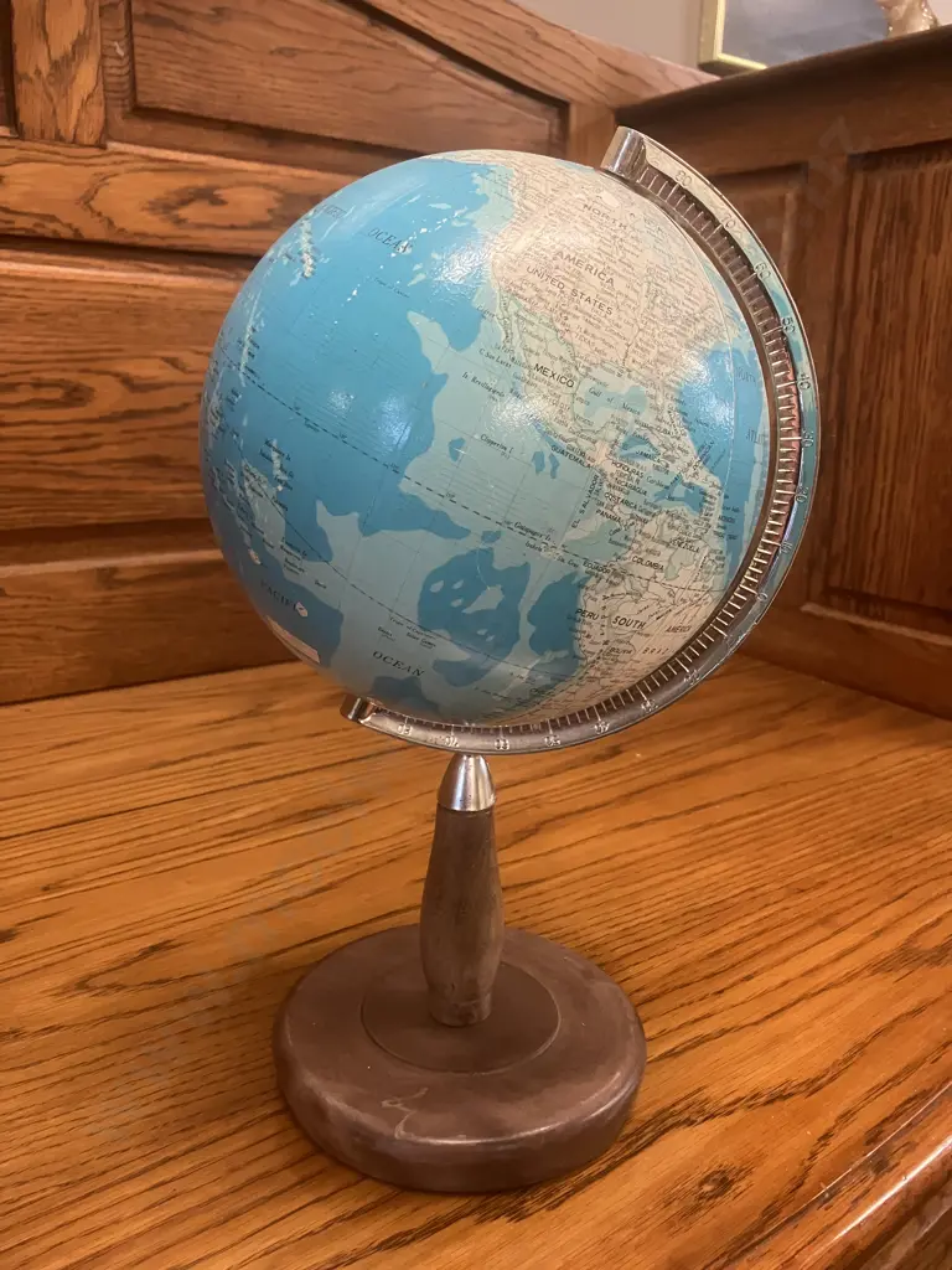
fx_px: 1027
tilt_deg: -12.5
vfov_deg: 63.4
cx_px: 476
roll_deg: -1.9
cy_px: 635
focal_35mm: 28
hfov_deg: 49.7
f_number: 1.8
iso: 250
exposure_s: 1/50
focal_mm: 3.99
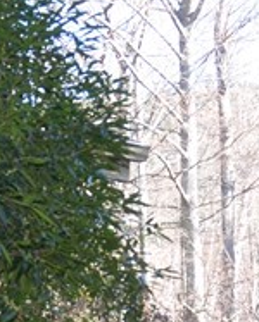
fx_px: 1406
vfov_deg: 12.3
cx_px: 184
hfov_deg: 10.5
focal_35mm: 147
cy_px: 514
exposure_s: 1/200
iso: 200
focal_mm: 18
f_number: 3.5
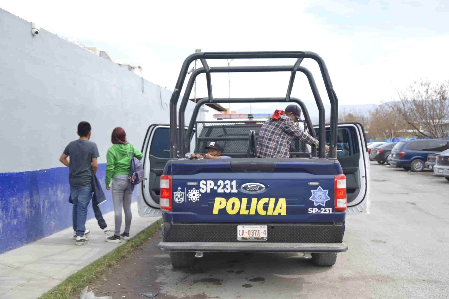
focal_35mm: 38
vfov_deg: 35.4
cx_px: 224
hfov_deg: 51.3
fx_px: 467
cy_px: 150
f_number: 8
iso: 100
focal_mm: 25
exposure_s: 1/250
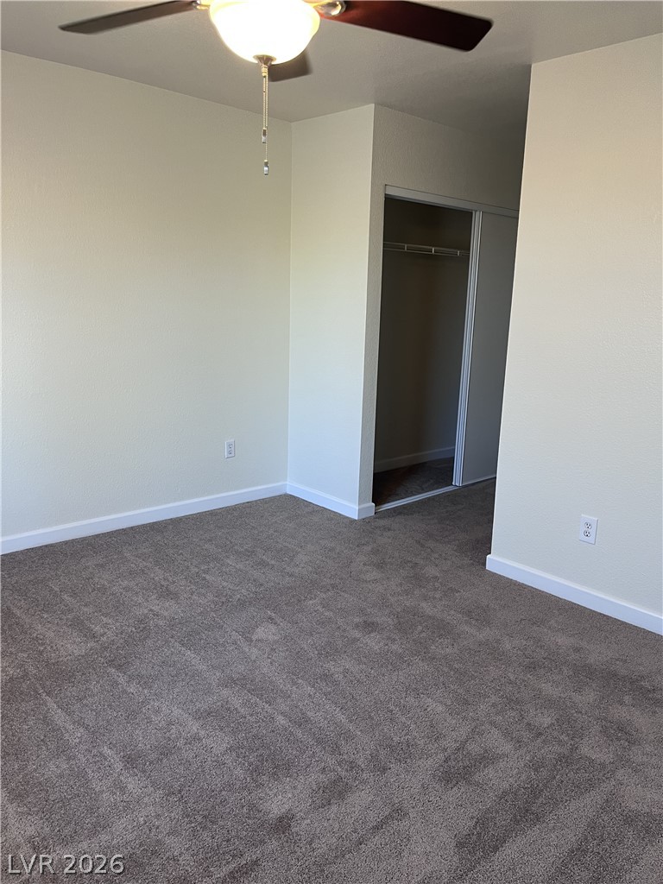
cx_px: 332
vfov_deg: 67.3
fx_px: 664
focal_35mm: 26
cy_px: 442
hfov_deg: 53.1
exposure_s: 1/60
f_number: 1.6
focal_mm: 5.1
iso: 125
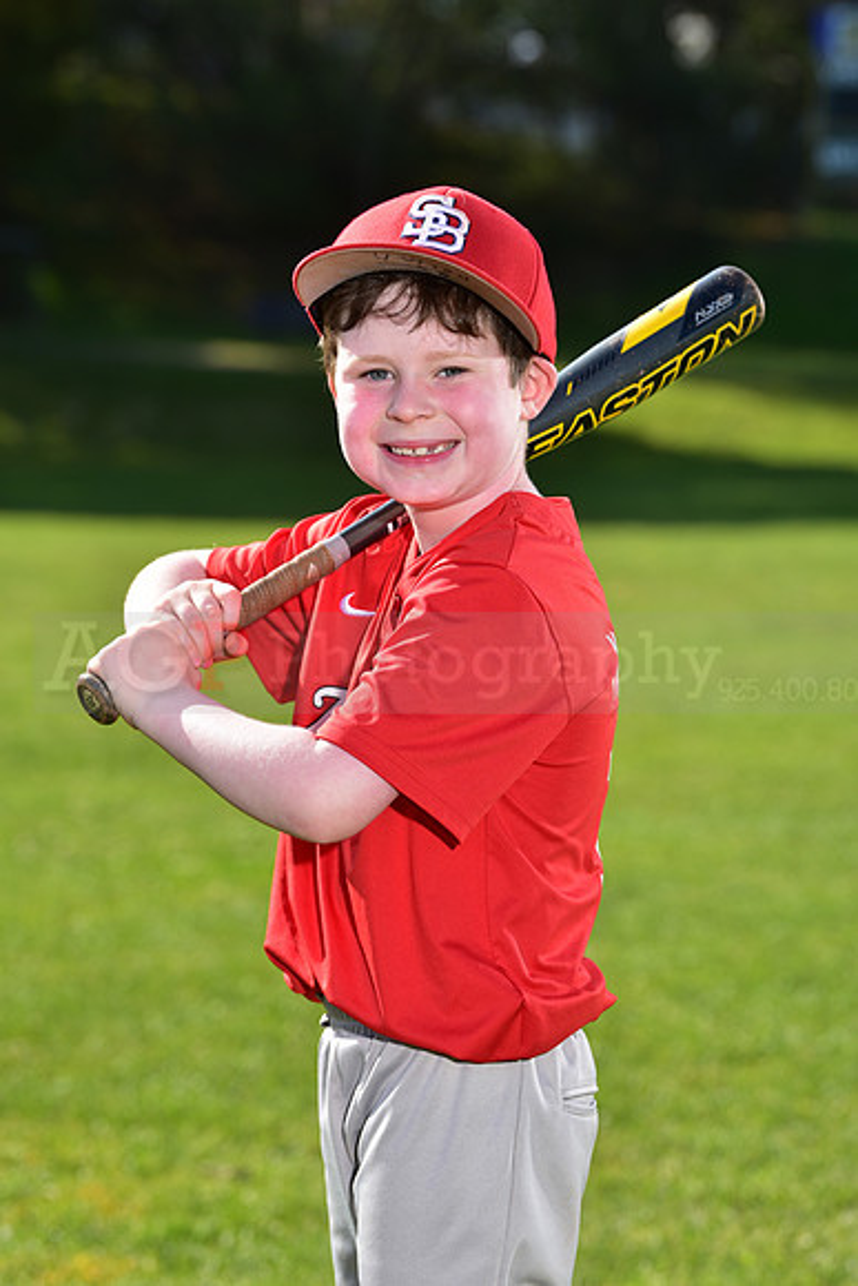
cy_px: 643
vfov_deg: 15.8
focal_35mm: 130
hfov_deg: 10.6
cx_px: 429
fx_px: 4644
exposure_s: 1/250
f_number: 5.6
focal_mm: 130
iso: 80
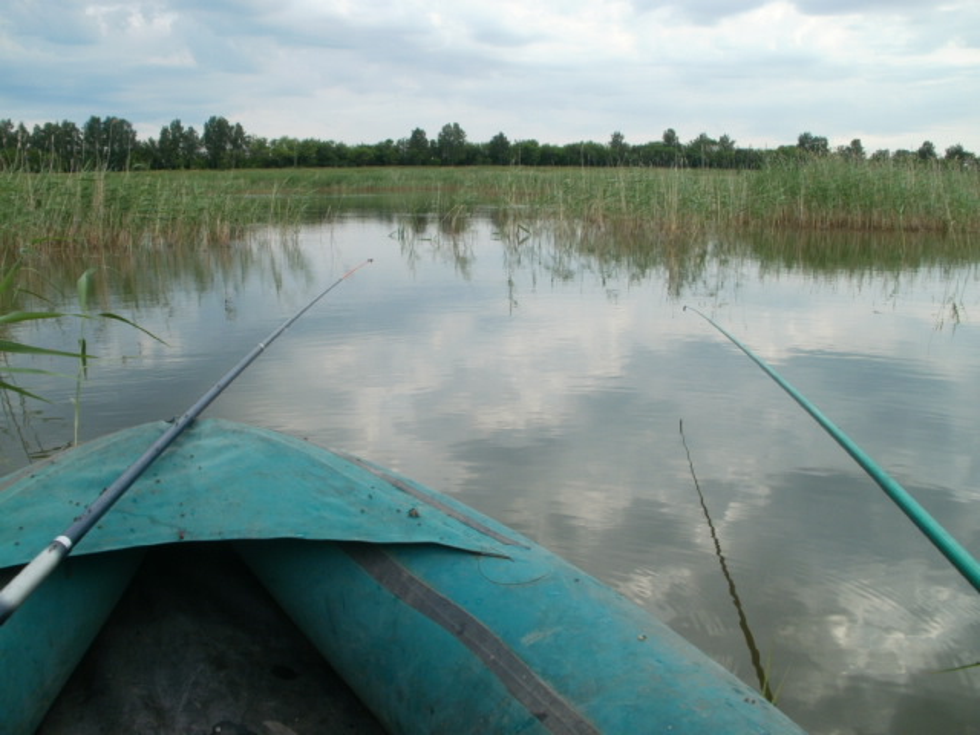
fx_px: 1019
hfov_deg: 51.4
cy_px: 368
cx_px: 490
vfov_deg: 39.7
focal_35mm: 36
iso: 100
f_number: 5.6
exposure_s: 1/100
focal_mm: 6.3
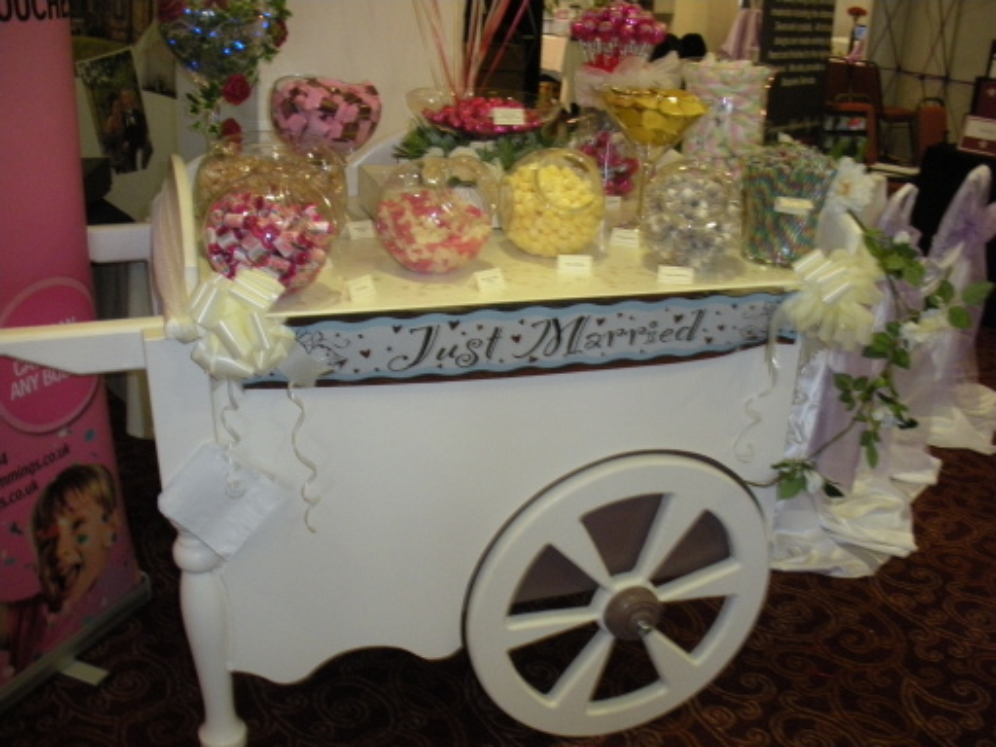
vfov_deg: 40.7
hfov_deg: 52.6
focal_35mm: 35
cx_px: 498
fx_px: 1007
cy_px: 374
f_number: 3.5
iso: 400
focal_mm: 6.3
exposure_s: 1/30
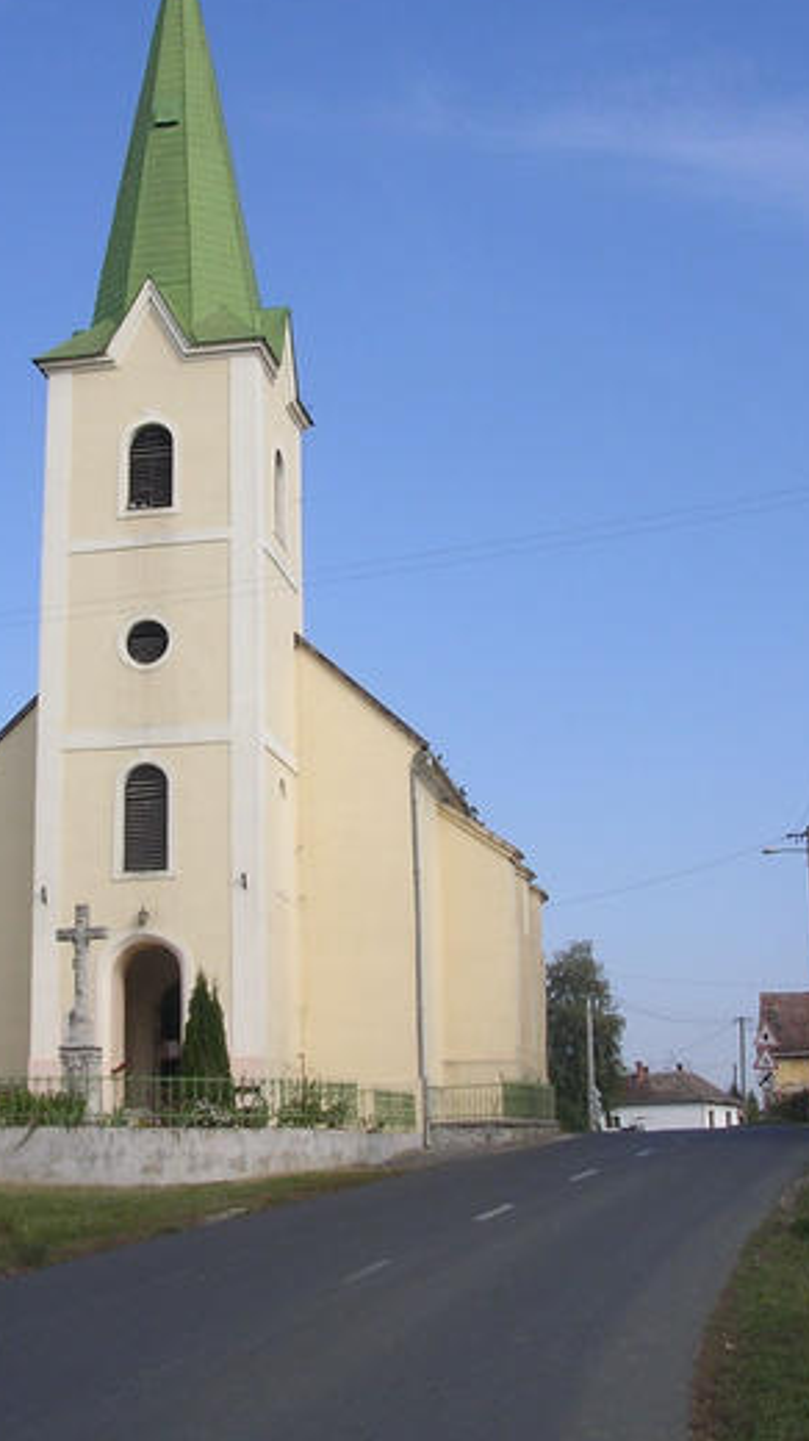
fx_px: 1947
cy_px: 646
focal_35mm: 51
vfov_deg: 40.5
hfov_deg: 23.3
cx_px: 249
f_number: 5.6
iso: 100
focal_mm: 5.8
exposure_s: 1/255
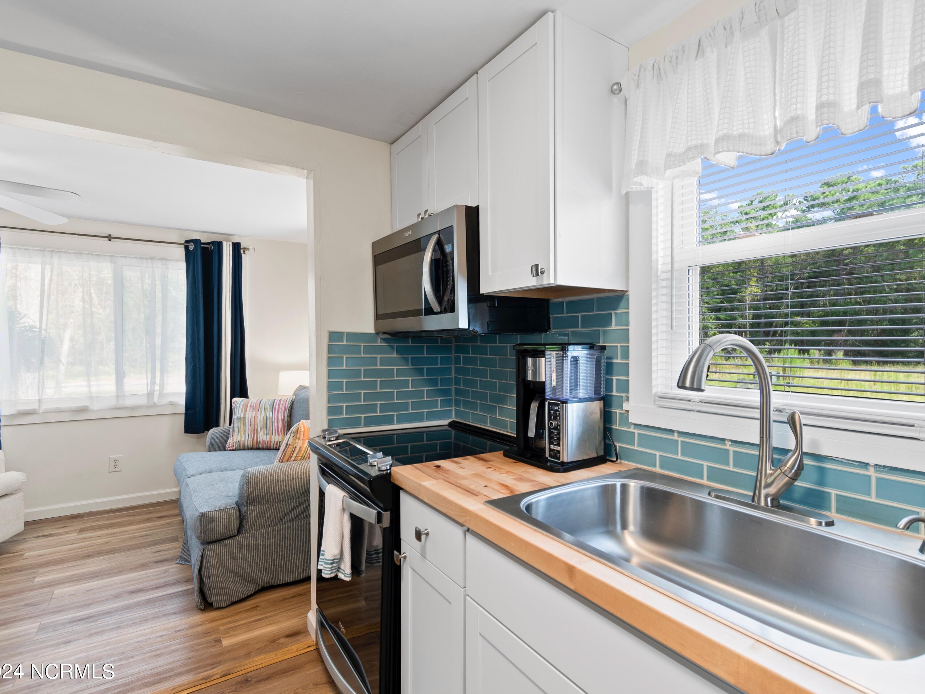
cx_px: 507
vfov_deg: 74.7
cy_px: 341
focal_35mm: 17
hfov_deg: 90.8
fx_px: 454
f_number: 4.5
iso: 100
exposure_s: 1/6
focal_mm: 10
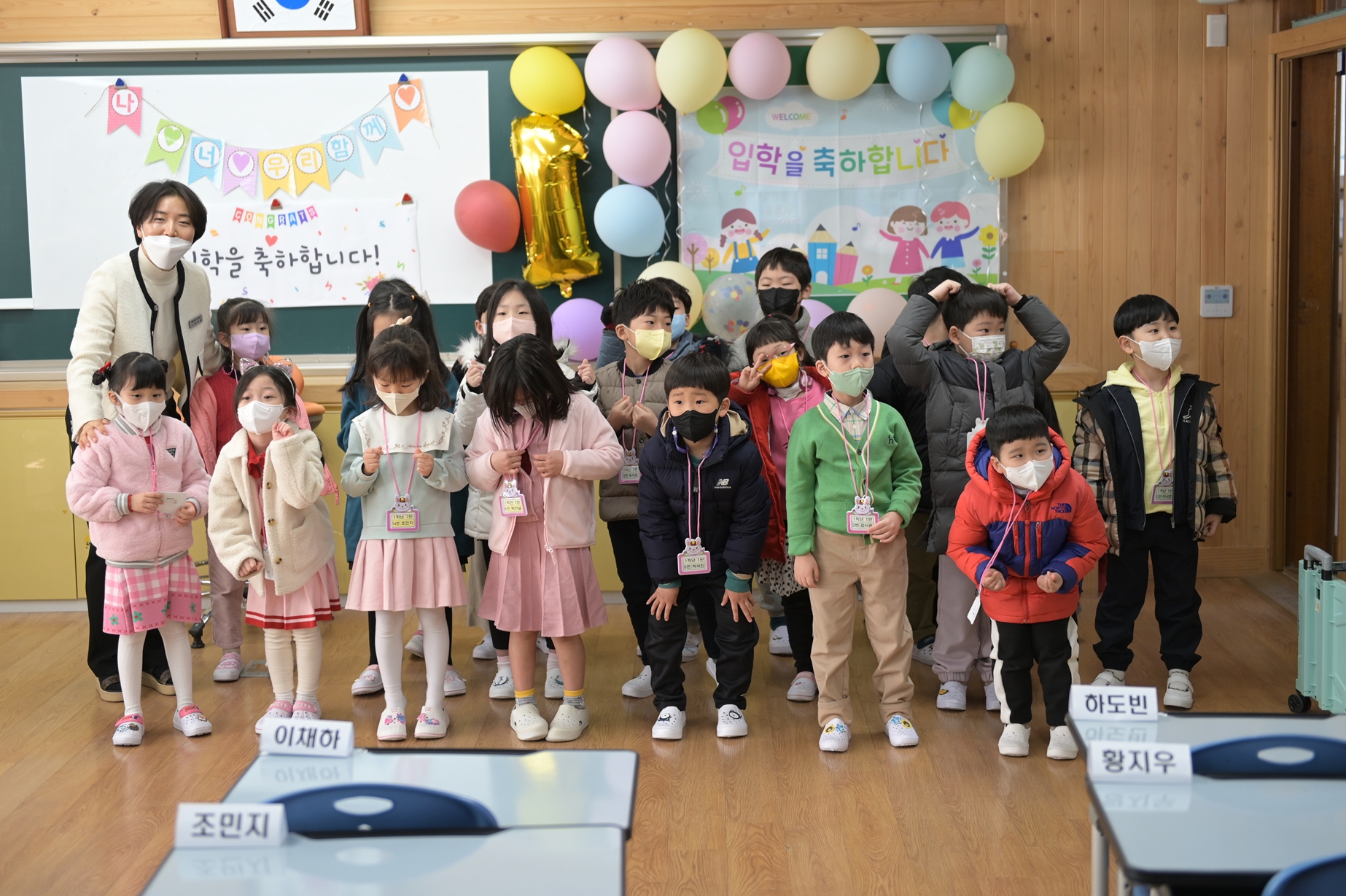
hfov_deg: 38.2
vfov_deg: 26.0
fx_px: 1943
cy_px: 412
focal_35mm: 52
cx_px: 672
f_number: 2.8
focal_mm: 48
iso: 320
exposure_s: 1/125
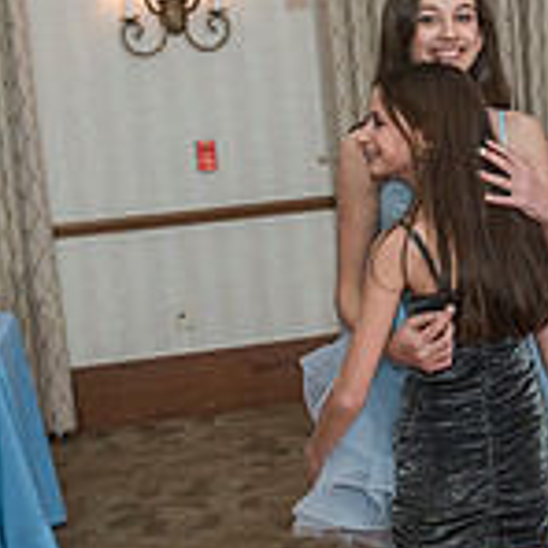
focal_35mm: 85
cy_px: 174
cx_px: 434
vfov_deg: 20.3
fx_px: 1522
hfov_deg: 20.2
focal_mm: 24
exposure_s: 1/100
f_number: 4
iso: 800
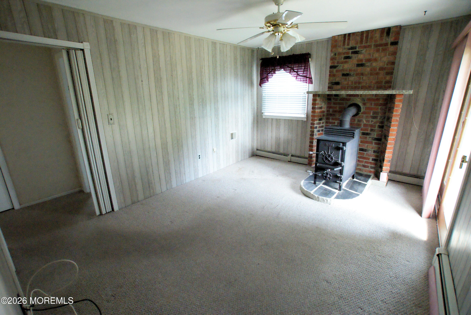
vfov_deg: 72.2
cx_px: 236
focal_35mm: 16
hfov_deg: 94.9
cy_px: 158
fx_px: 216
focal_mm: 11
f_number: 5.6
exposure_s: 1/40
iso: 3200
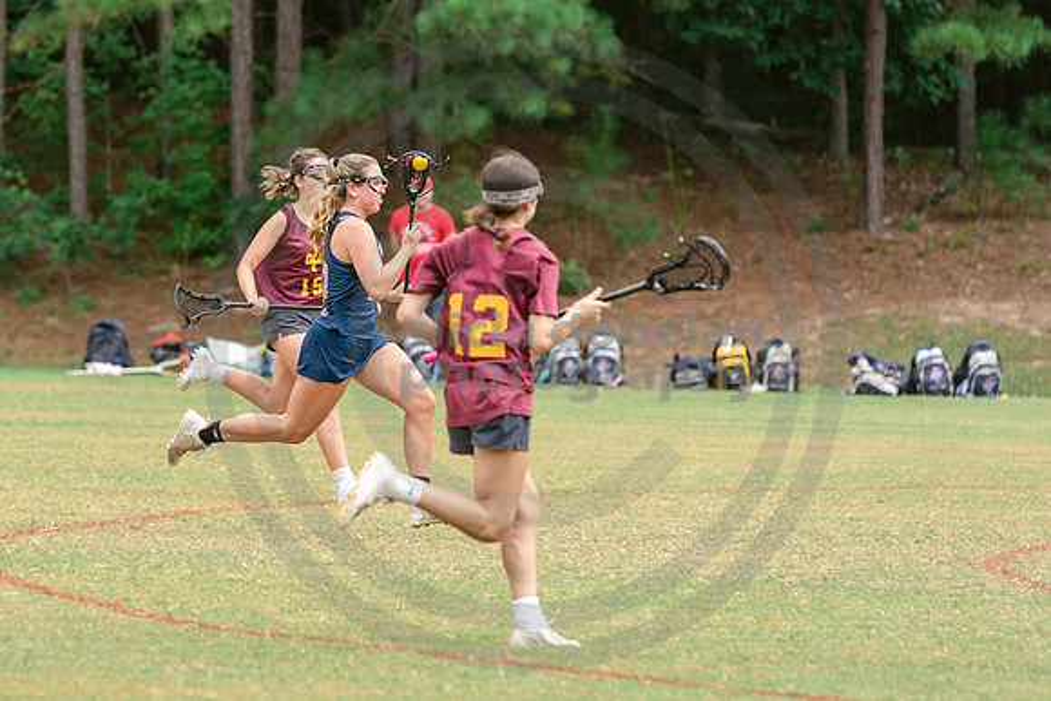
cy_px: 327
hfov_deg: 7.4
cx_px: 324
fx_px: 8083
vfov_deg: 5.0
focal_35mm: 277
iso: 250
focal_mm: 200
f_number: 4
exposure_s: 1/1000
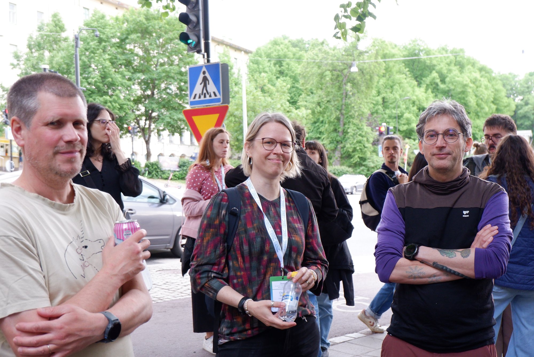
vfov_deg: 30.6
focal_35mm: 44
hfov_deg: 44.5
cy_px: 178
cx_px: 267
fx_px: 653
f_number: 4.5
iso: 1600
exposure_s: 1/160
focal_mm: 29.6
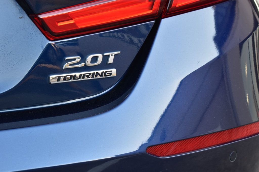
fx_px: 593
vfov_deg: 16.5
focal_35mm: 82
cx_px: 130
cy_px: 86
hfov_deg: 24.6
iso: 400
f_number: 8
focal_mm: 55
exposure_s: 1/60
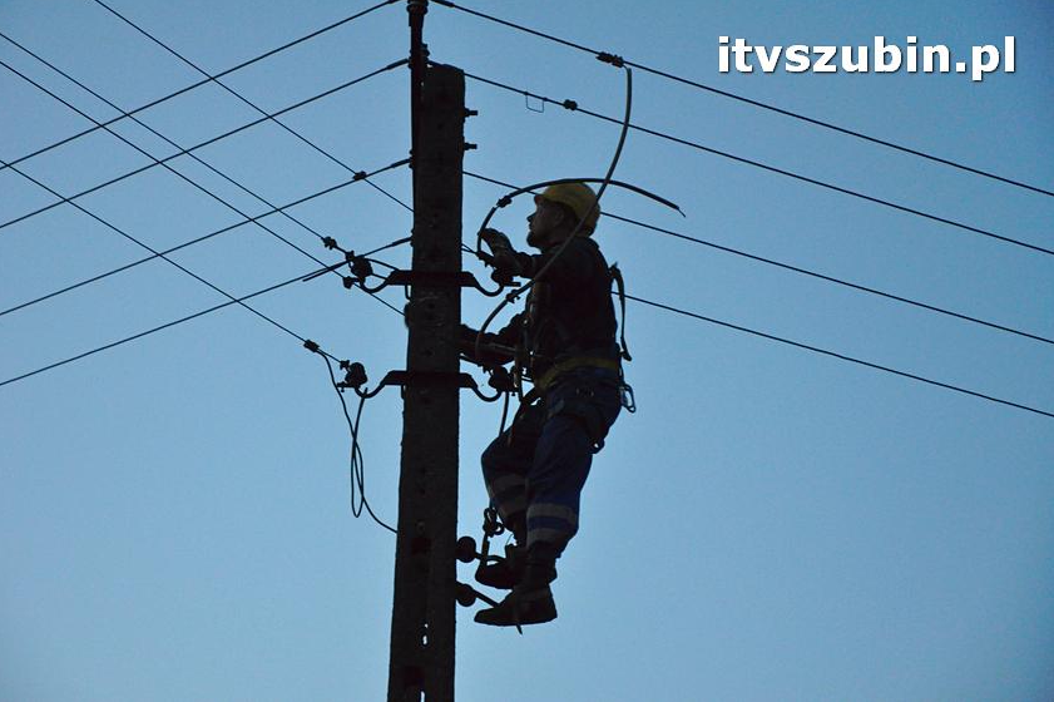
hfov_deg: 20.7
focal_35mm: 99
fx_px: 2883
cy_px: 350
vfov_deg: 13.9
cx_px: 526
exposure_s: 1/100
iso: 2500
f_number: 4.5
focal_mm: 65
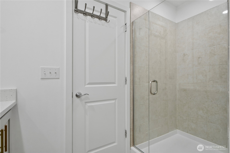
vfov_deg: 70.4
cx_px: 115
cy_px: 76
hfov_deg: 93.3
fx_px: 109
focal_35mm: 17
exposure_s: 1/4
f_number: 9
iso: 400
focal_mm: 17
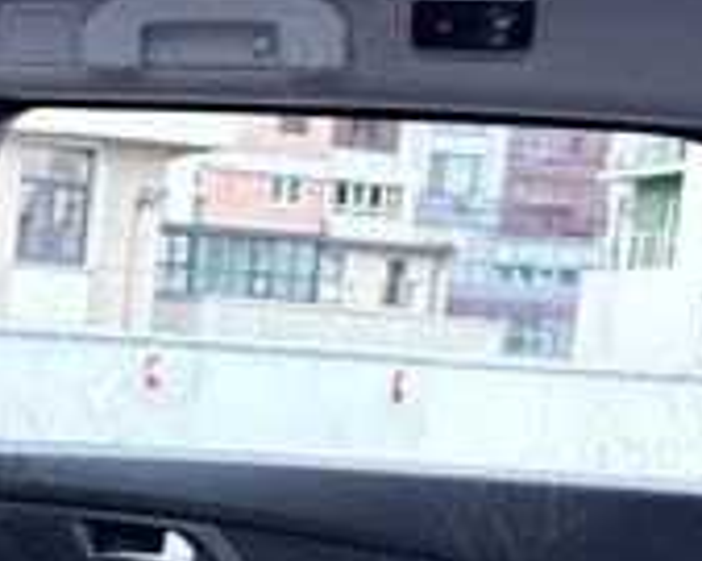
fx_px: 1869
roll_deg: -2.7
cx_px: -361
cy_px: 573
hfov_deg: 18.7
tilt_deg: -6.4
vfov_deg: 16.7
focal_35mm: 90
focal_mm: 5.96
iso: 500
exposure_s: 1/45
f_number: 1.6
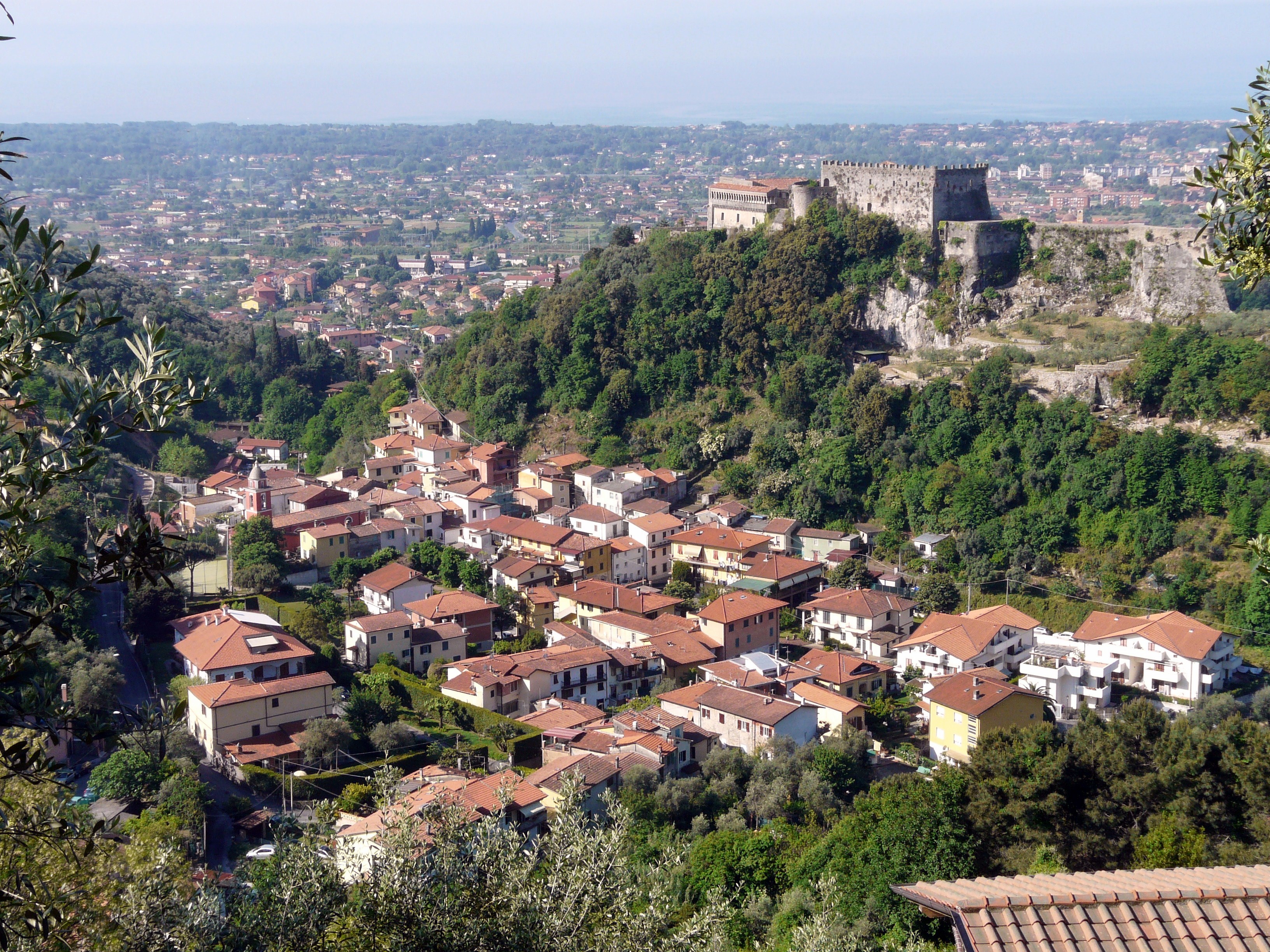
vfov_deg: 25.2
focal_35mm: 58
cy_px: 476
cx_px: 635
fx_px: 2128
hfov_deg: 33.2
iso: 100
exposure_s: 1/320
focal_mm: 9.5
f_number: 5.6
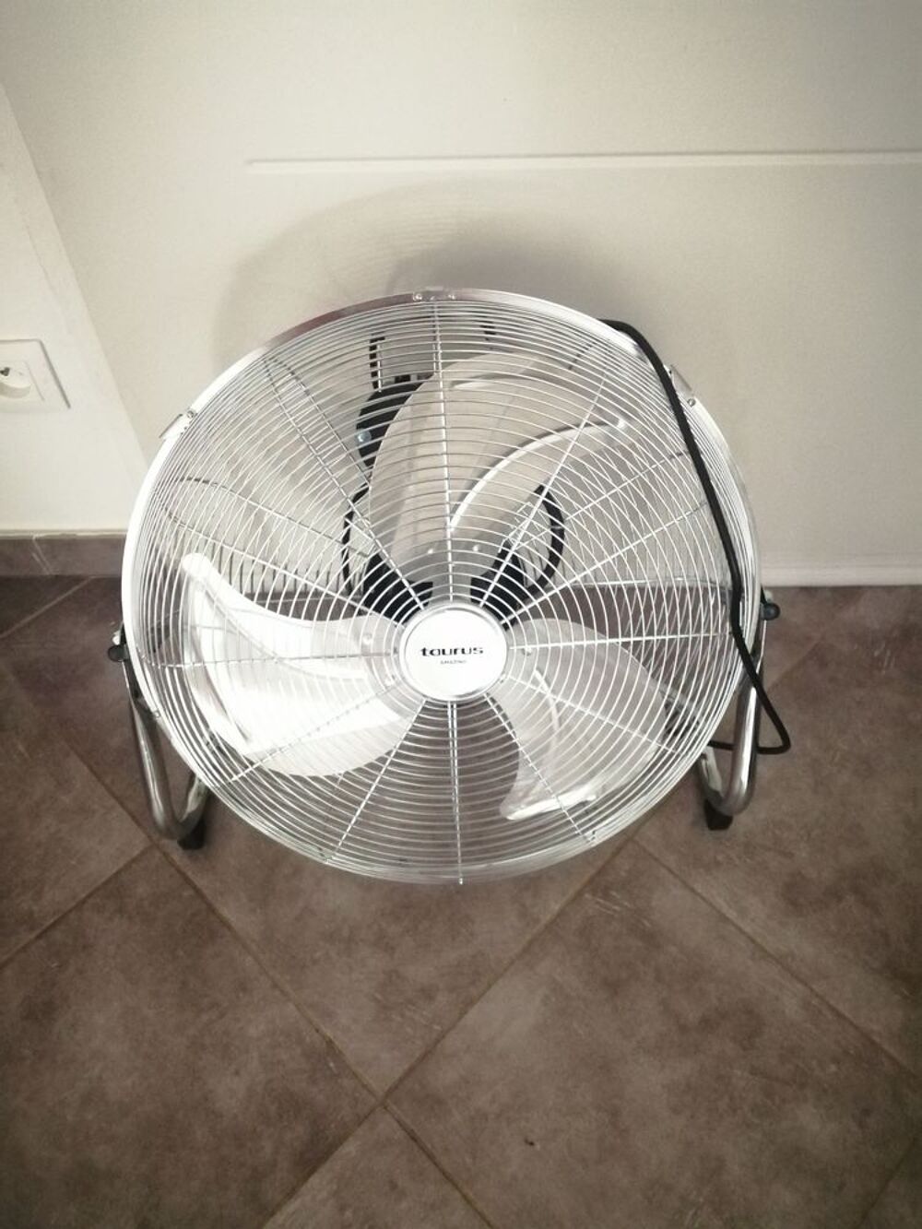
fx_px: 923
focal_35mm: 26
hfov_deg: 53.1
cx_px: 461
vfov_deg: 67.3
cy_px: 614
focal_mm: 3.62
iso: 2000
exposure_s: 1/12.5
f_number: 1.8
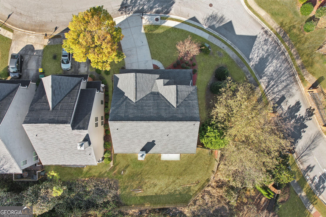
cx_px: 163
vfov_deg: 57.2
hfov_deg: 78.6
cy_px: 108
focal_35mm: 22
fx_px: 199
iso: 100
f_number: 2.8
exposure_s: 1/350
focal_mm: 8.4
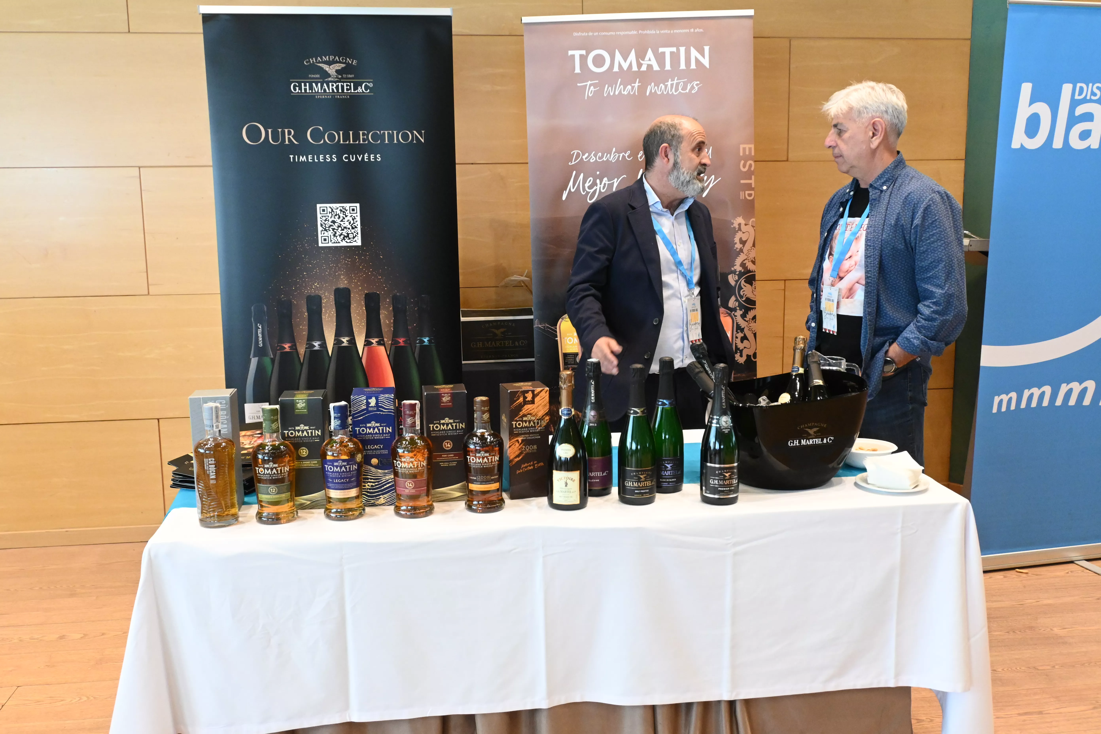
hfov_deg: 56.1
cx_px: 550
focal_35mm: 34
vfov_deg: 39.1
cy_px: 367
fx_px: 1032
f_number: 6.3
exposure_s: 1/125
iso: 3200
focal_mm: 22.5
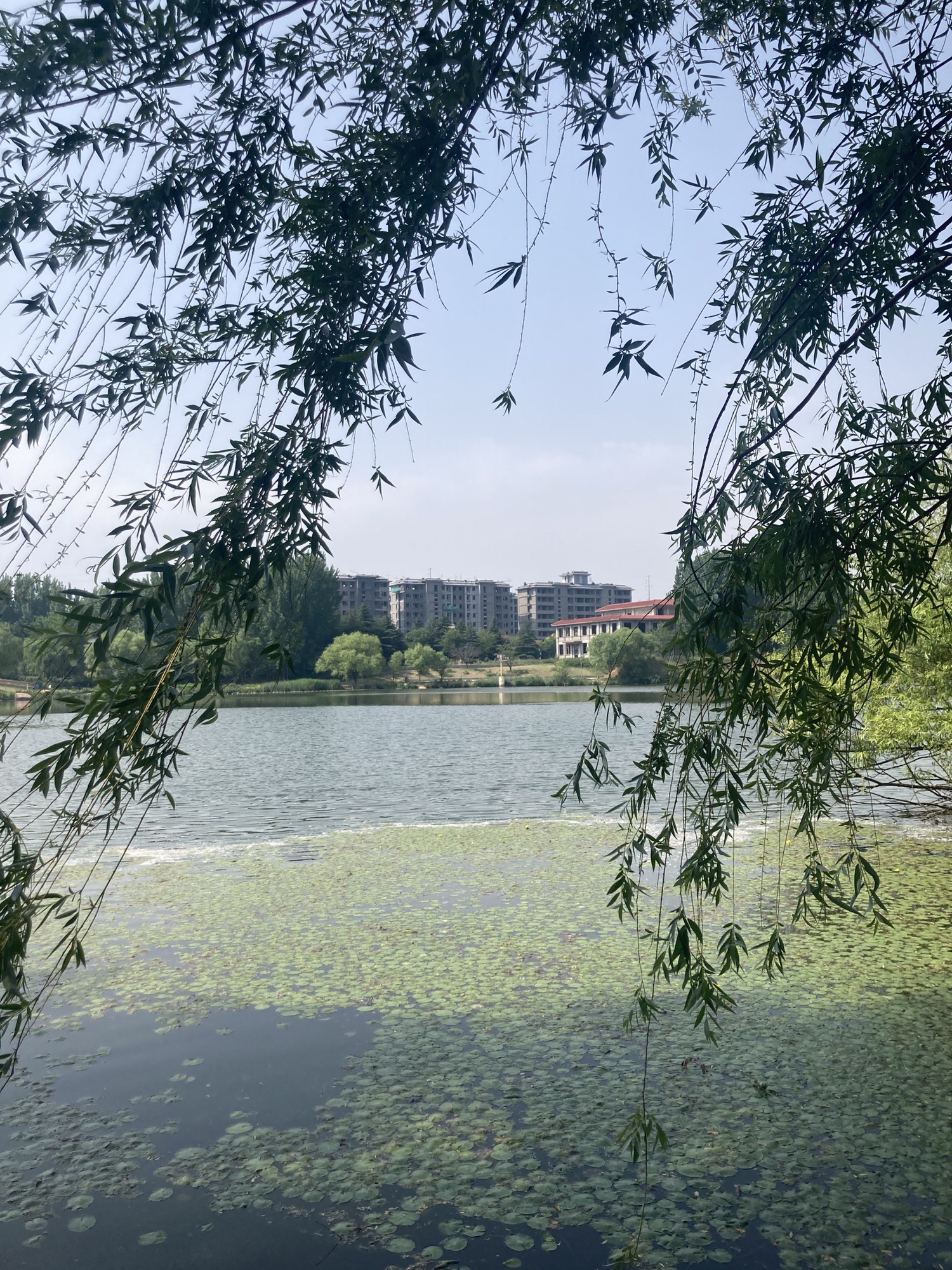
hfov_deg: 49.7
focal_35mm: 28
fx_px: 1027
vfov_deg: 63.4
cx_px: 476
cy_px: 635
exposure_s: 1/2288
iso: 20
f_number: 1.8
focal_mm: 3.99
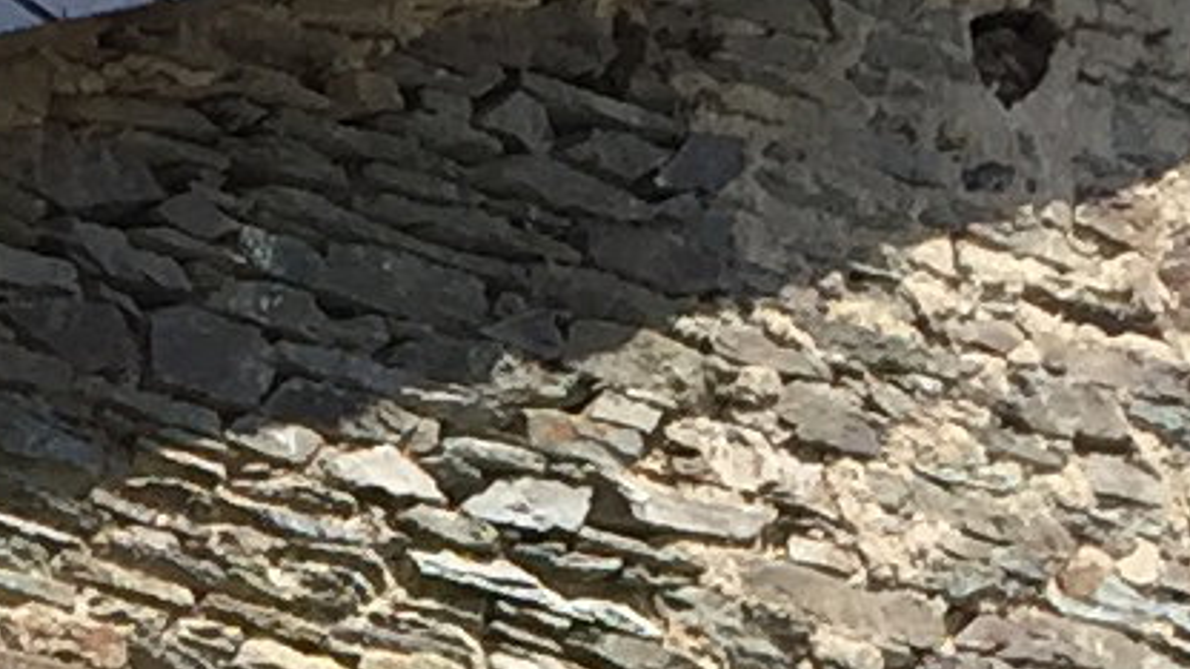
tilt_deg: +5.9
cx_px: -449
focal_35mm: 248
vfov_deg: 4.6
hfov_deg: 8.5
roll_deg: -0.4
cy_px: 2487
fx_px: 7825
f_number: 2.2
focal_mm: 4.15
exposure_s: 1/942
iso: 32
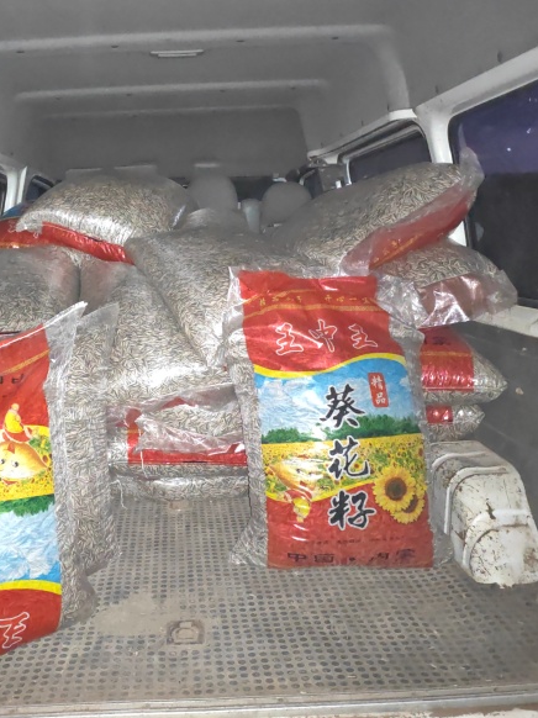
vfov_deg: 55.4
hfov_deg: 42.5
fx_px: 684
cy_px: 350
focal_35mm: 33
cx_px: 190
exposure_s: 1/17
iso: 20000
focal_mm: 6.12
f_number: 1.9
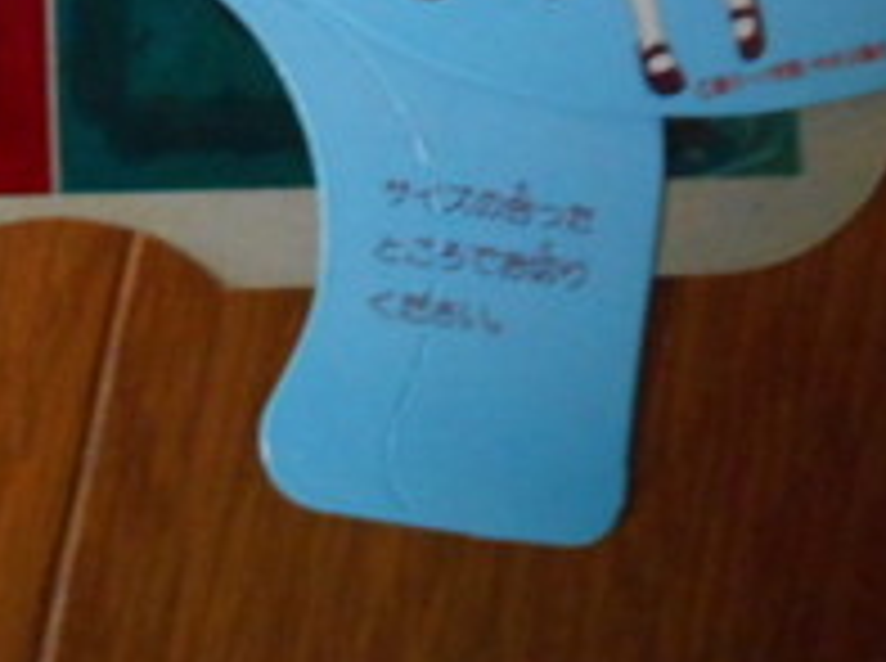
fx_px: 2121
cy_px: -104
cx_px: -9
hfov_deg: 22.6
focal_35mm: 83
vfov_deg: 17.0
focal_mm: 6
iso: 800
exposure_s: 1/25
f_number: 3.9
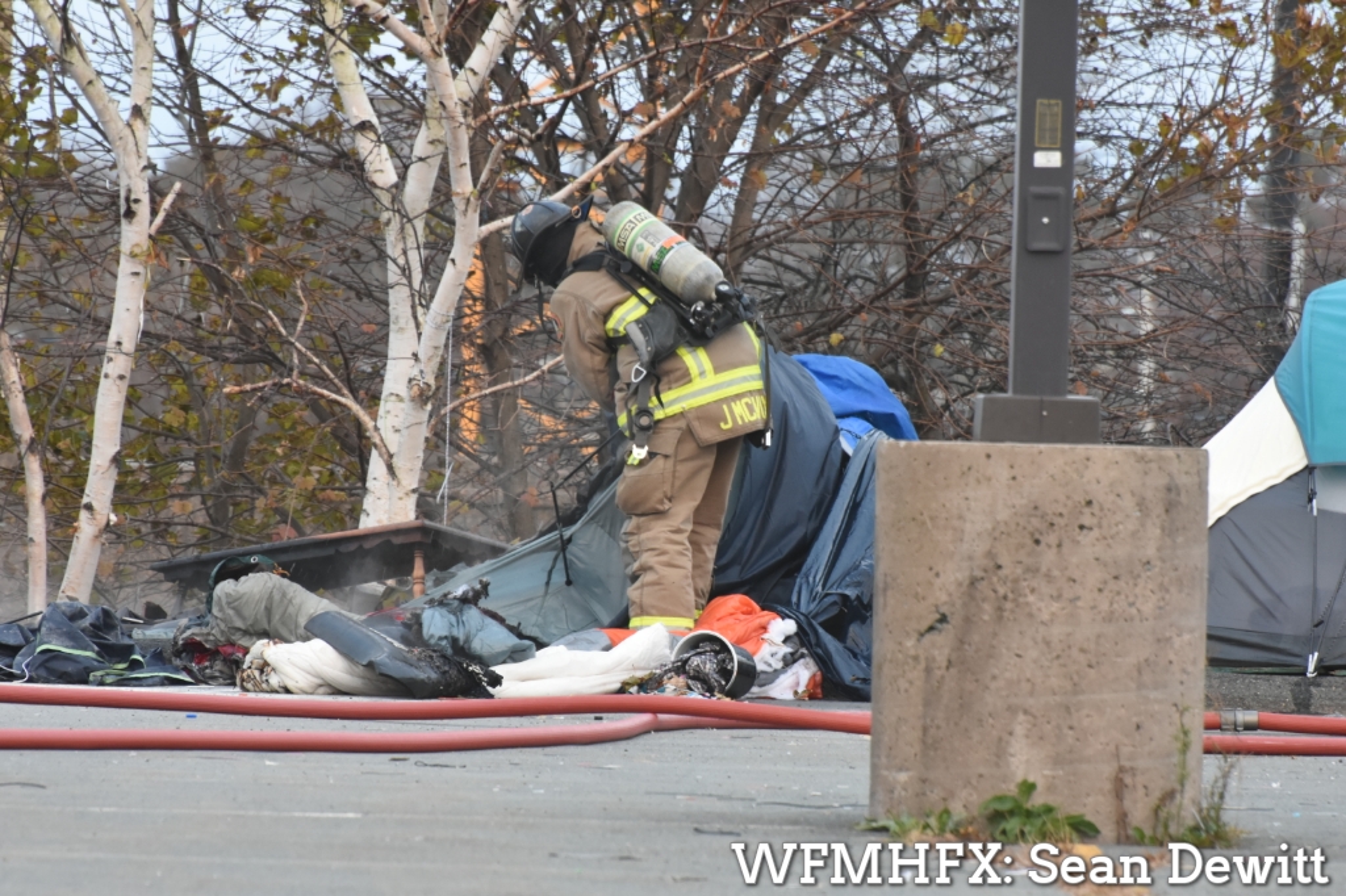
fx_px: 16819
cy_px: 448
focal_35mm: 450
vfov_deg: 3.1
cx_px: 673
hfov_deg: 4.6
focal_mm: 300
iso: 1250
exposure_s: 1/100
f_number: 8
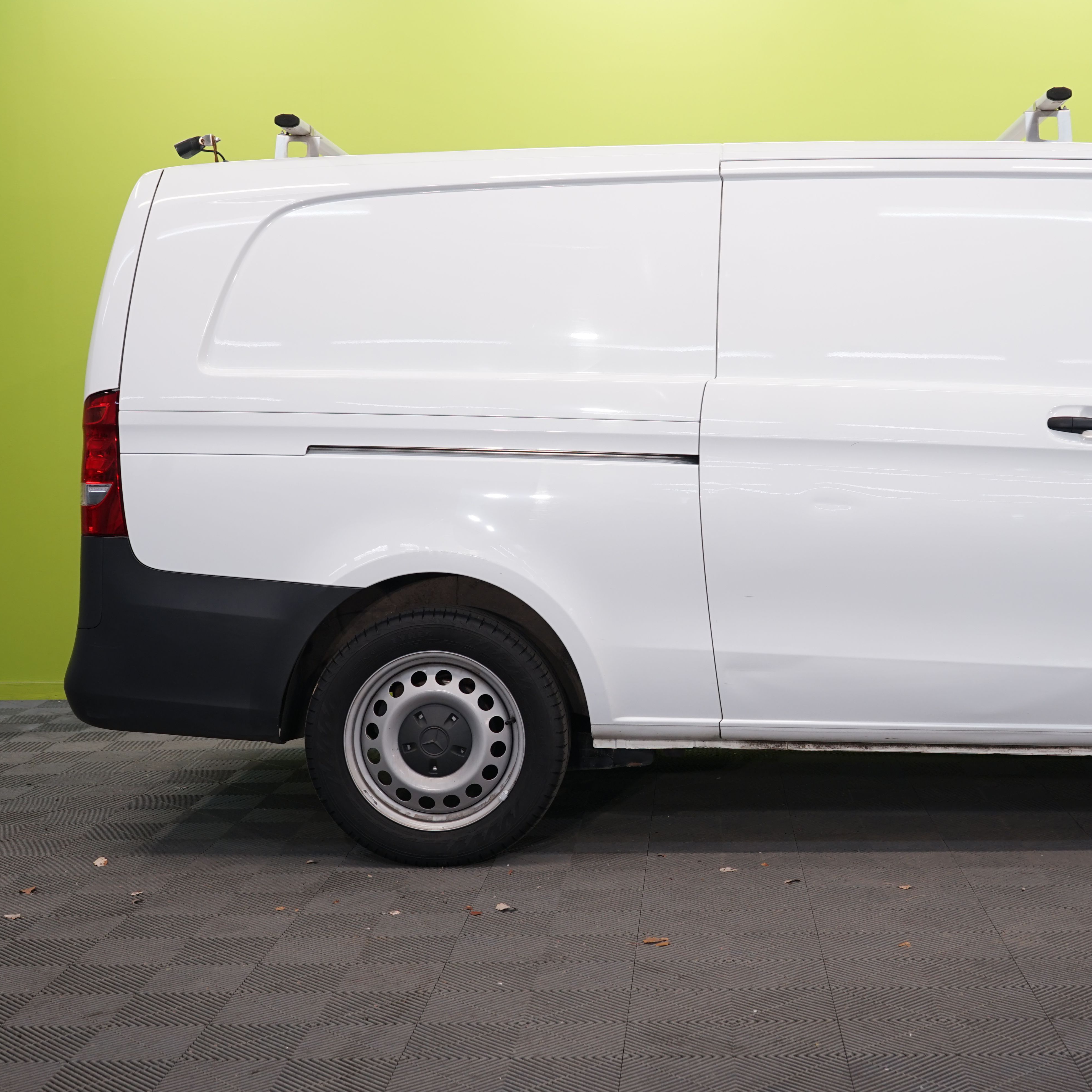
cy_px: 541
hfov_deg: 34.5
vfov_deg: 34.7
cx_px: 676
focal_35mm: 49
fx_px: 1749
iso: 400
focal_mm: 38
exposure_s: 1/30
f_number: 5.6
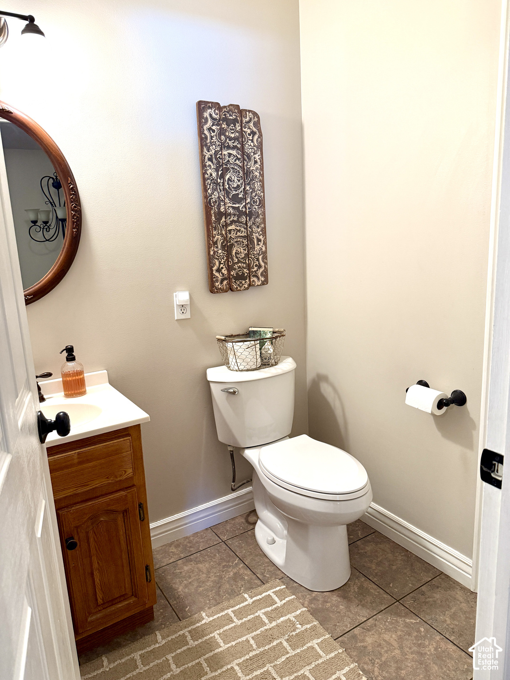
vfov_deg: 71.6
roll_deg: +1.6
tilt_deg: -10.6
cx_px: 255
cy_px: 340
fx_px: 471
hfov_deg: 56.8
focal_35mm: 24
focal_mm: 6.76
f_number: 1.78
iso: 250
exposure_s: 1/60
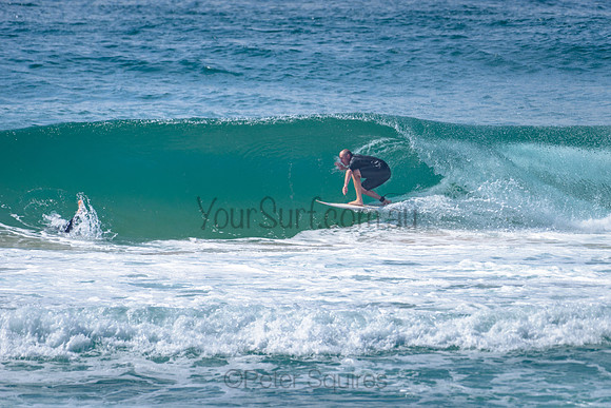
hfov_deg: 3.4
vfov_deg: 2.2
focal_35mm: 613
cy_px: 158
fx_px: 10400
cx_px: 374
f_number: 5.6
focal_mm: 500
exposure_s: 1/2000
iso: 100
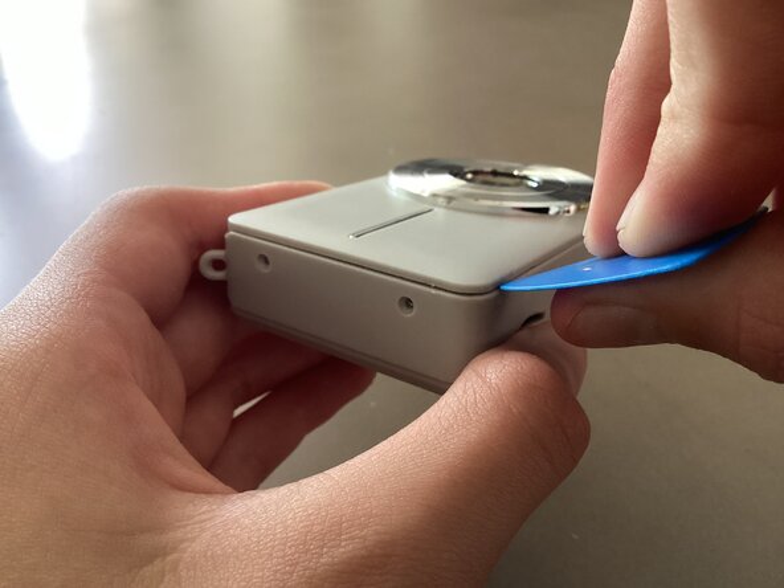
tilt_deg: -33.6
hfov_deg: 58.4
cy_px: 294
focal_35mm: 31
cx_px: 392
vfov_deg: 45.4
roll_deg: -0.3
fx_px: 702
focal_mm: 3.3
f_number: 2.4
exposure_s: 1/50
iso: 250
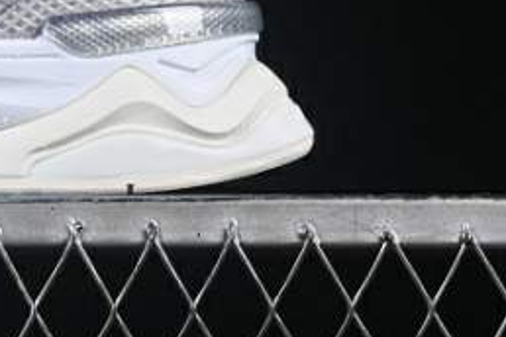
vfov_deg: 6.4
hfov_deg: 9.5
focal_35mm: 212
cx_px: -190
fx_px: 2980
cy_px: -106
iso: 160
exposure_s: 1/80
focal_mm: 50
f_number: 8
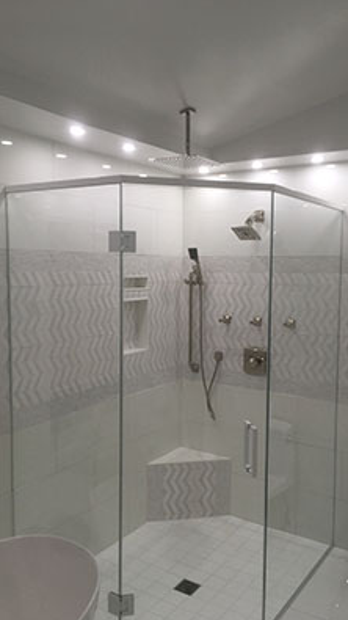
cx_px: 198
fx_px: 525
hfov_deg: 36.6
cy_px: 311
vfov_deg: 61.0
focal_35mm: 32
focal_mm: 4.15
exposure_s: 1/60
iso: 25
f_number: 2.2
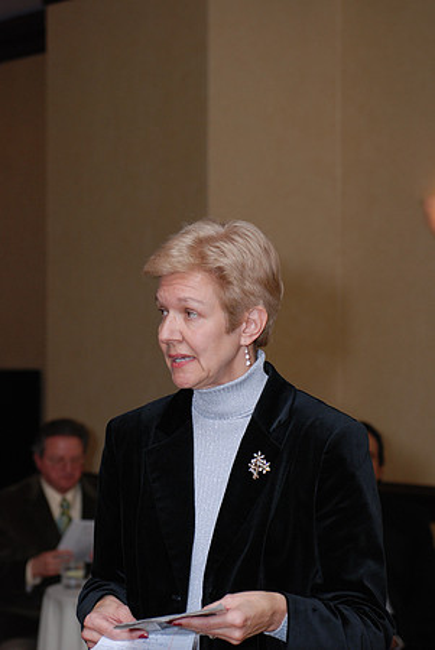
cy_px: 325
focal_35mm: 105
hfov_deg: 13.1
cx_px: 218
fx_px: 1899
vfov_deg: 19.4
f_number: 4
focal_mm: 70
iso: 400
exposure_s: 1/100
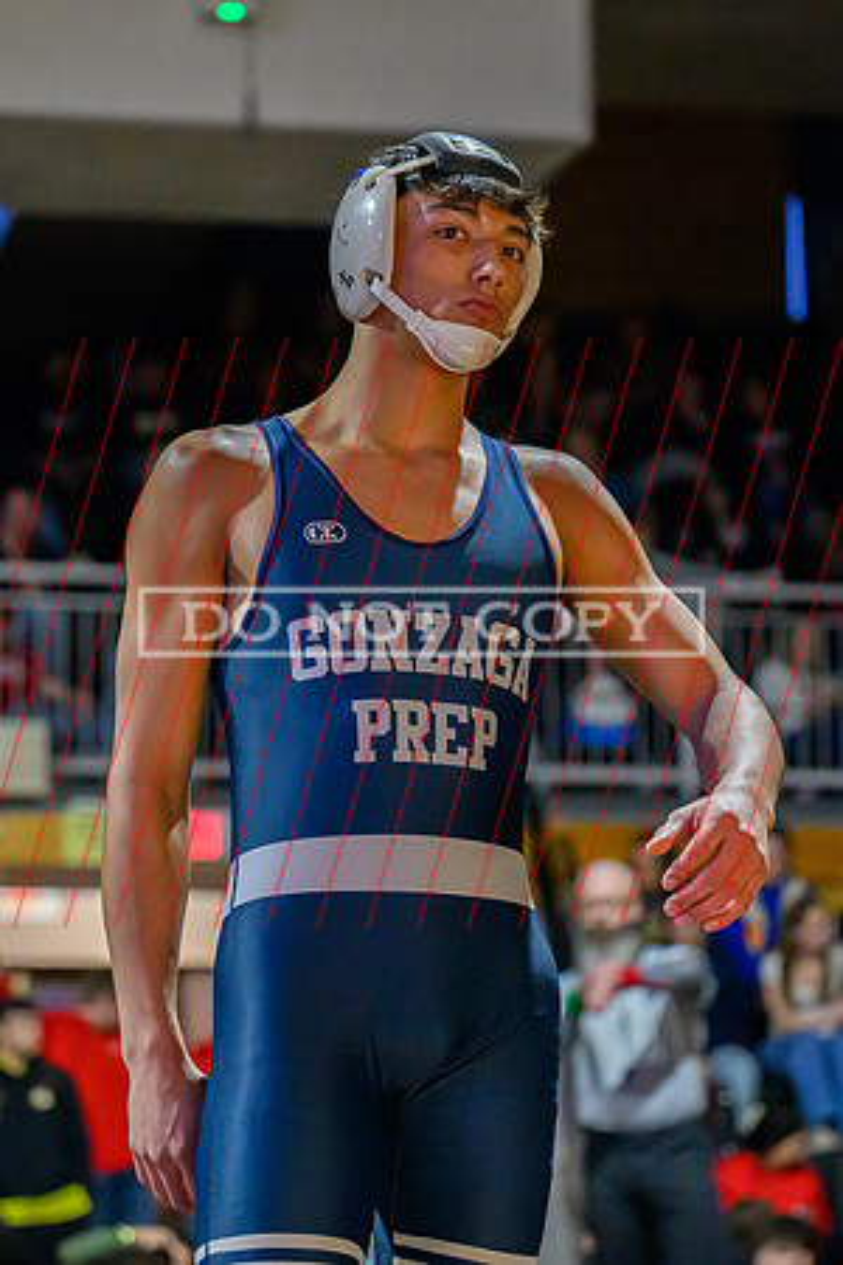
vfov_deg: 16.8
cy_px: 573
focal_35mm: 122
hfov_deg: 11.3
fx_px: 4277
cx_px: 330
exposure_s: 1/400
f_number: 2.8
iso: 10000
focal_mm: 70
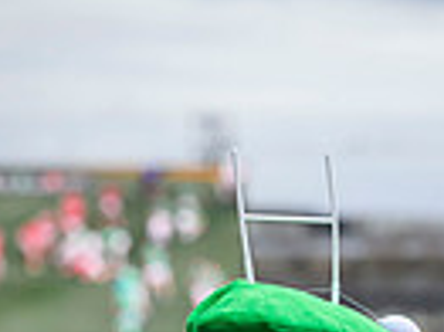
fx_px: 4870
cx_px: 285
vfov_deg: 3.9
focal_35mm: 380
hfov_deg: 5.2
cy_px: 701
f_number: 4.5
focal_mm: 115
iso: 500
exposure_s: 1/400
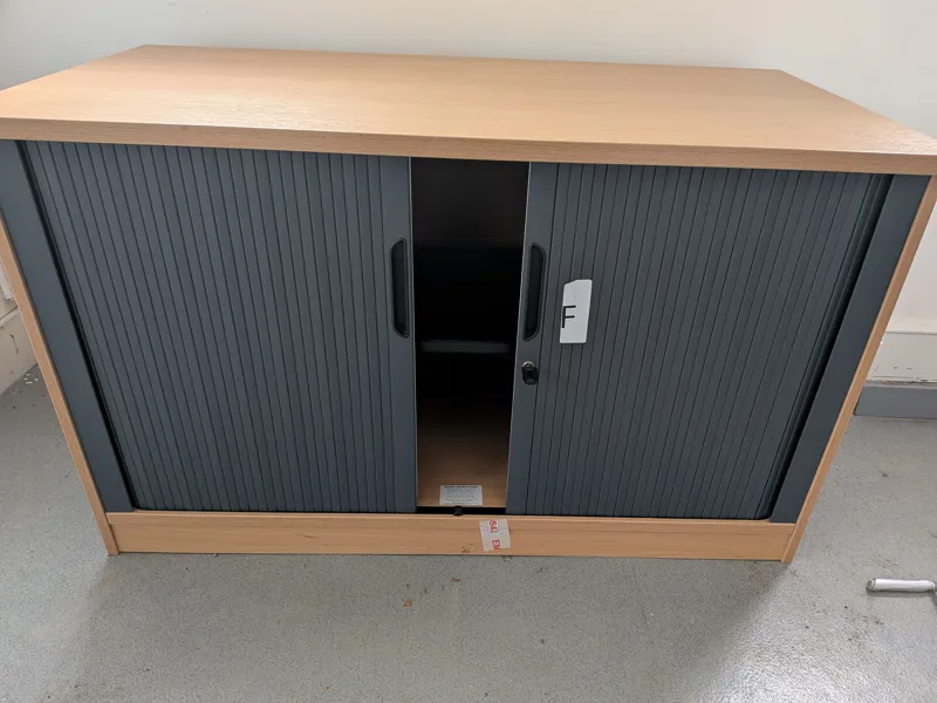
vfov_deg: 56.8
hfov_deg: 71.6
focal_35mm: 24
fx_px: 650
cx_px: 468
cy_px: 352
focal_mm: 4.53
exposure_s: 1/25
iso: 300
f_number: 1.7
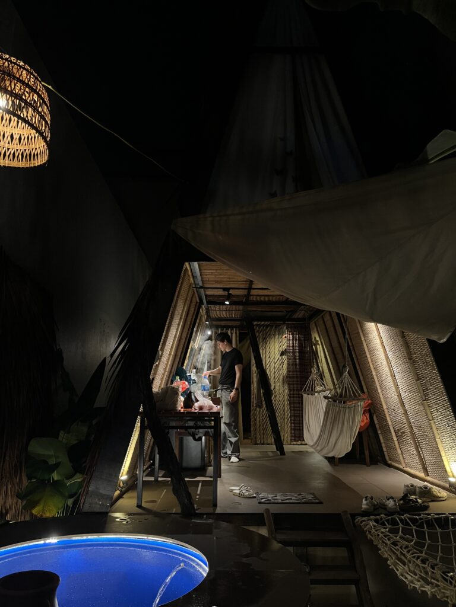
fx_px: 457
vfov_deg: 67.3
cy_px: 304
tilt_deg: +12.0
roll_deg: +0.0
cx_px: 228
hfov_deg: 53.1
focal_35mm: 26
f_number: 1.6
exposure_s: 1/50
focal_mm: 5.1
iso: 250
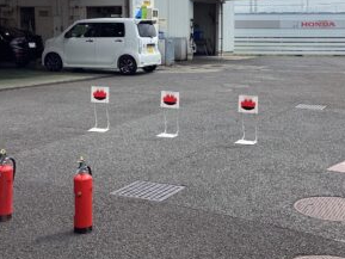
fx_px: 588
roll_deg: +1.3
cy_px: 81
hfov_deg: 32.6
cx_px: 210
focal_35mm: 59
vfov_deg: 24.7
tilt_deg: -5.4
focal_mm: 3.3
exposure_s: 1/1381
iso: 25
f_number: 2.4
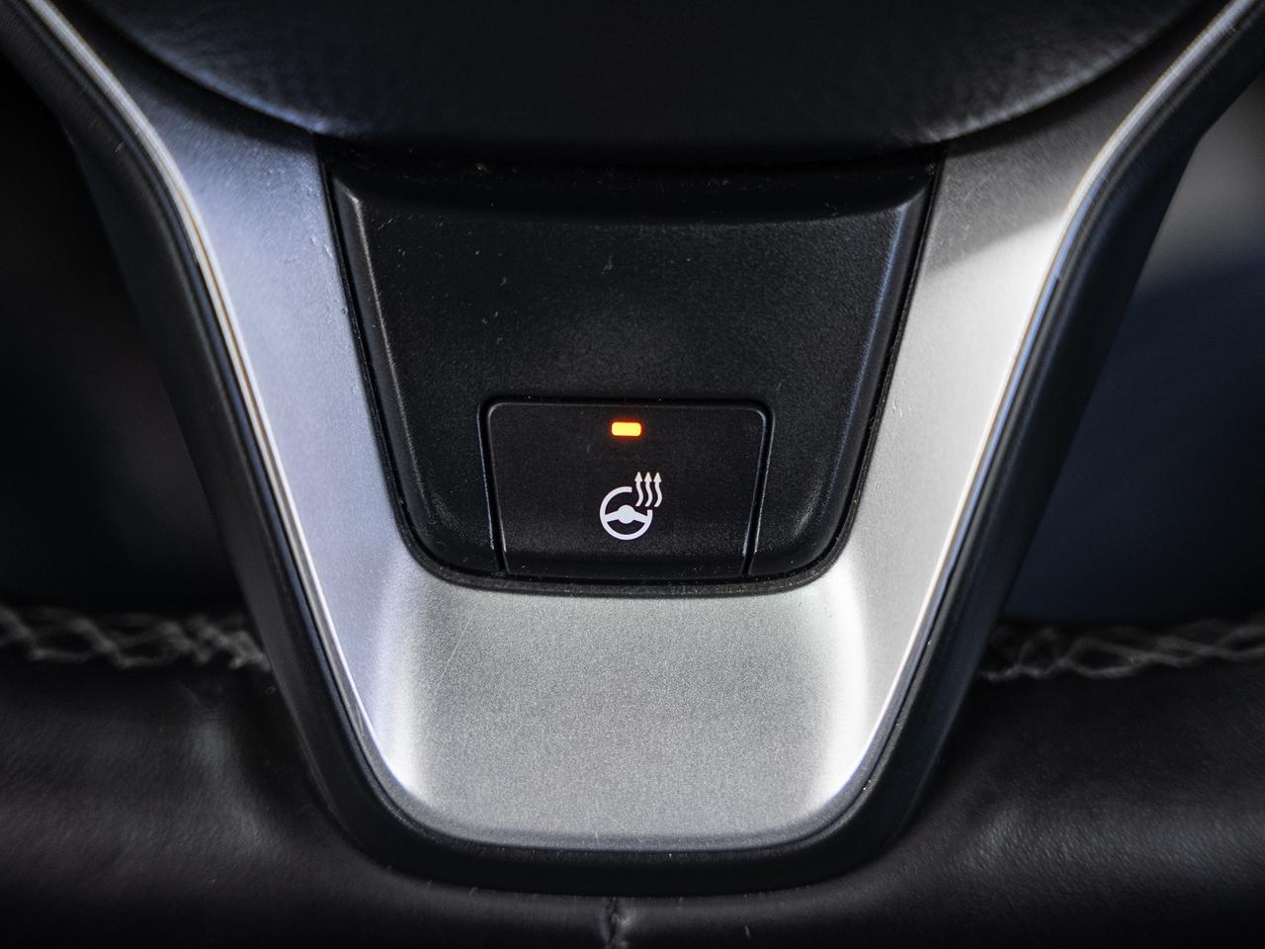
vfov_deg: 25.0
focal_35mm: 59
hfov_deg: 32.9
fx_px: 2142
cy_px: 474
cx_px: 632
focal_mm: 54.2
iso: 800
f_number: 3.2
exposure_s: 1/50
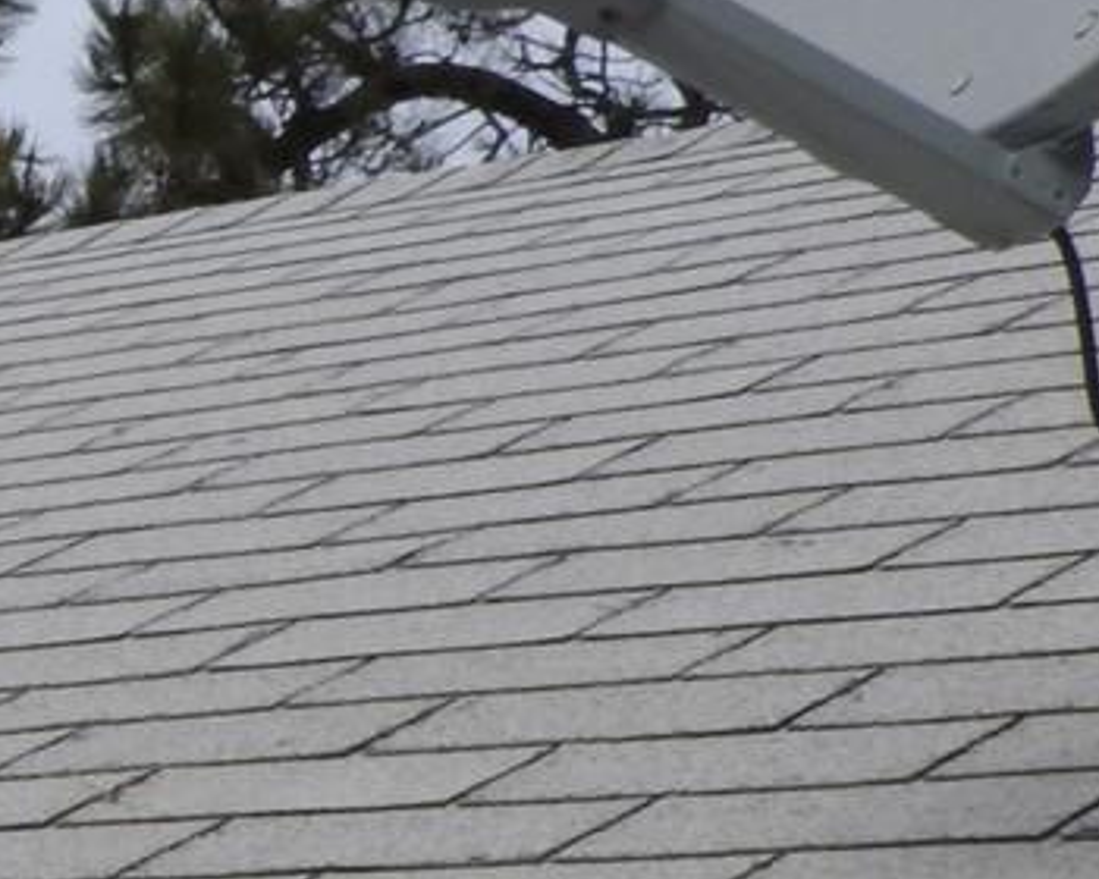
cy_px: 1108
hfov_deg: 11.0
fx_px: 5074
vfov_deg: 9.7
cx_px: -1287
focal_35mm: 156
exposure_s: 1/200
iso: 100
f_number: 7.6
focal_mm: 6.3
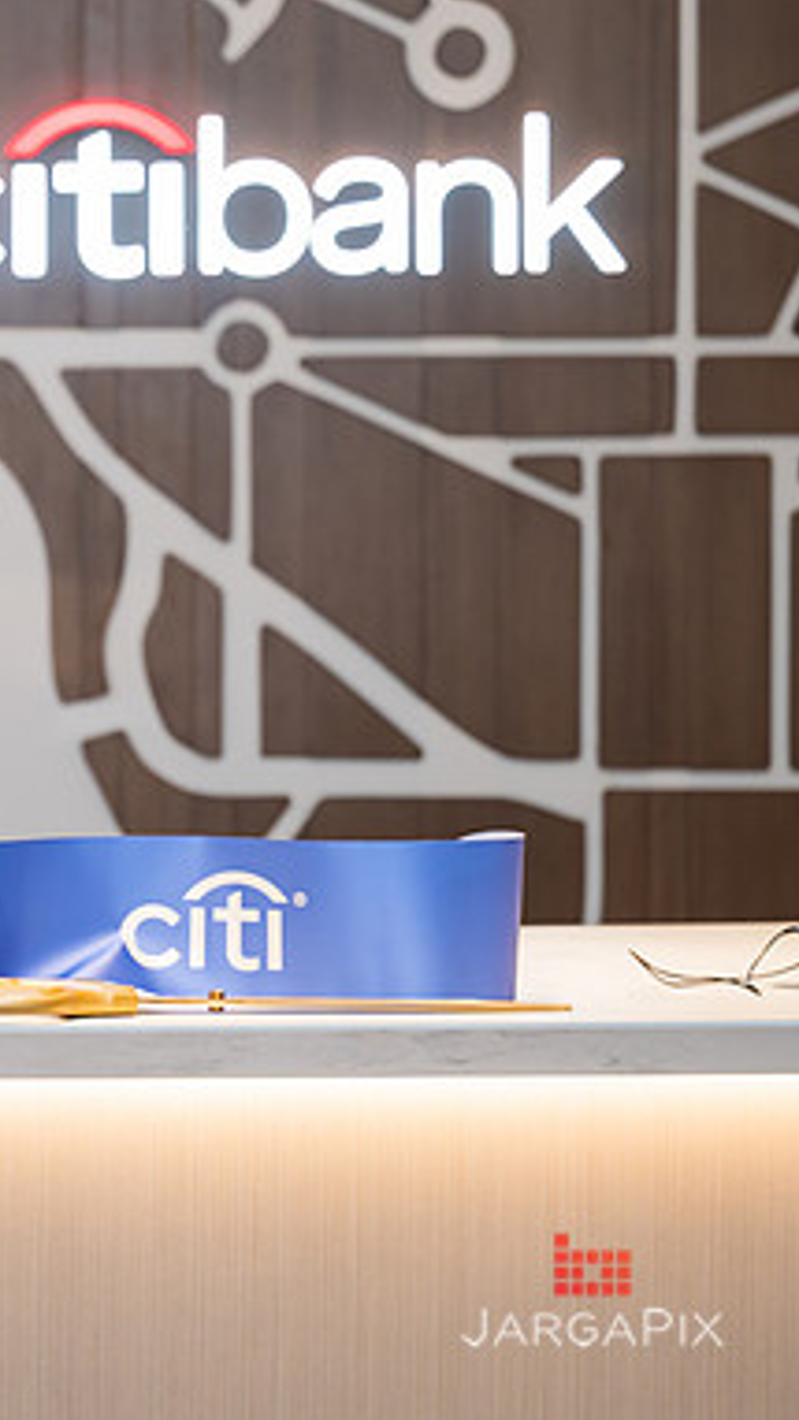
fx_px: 5722
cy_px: 675
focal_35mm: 152
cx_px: -264
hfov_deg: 7.9
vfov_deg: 14.1
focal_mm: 90
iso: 400
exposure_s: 1/160
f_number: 3.2
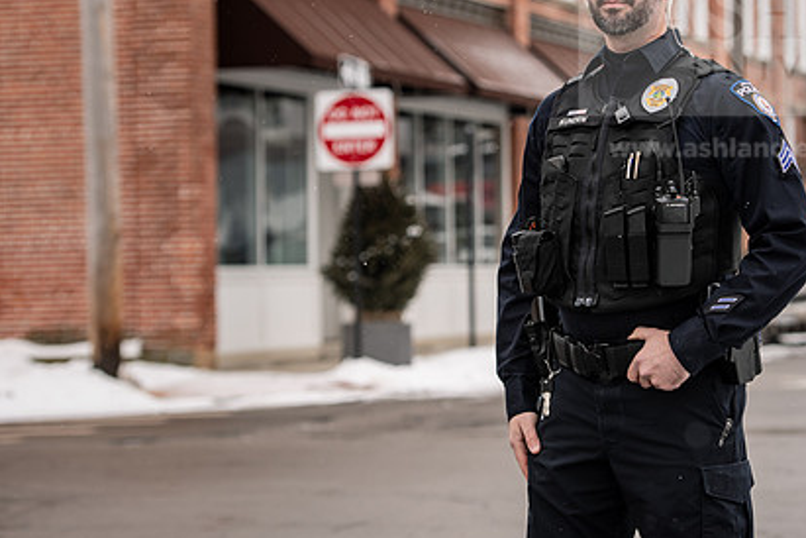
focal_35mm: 134
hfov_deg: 15.3
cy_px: 189
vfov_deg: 10.2
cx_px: 520
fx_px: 3000
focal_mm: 95
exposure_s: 1/500
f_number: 4
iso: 125
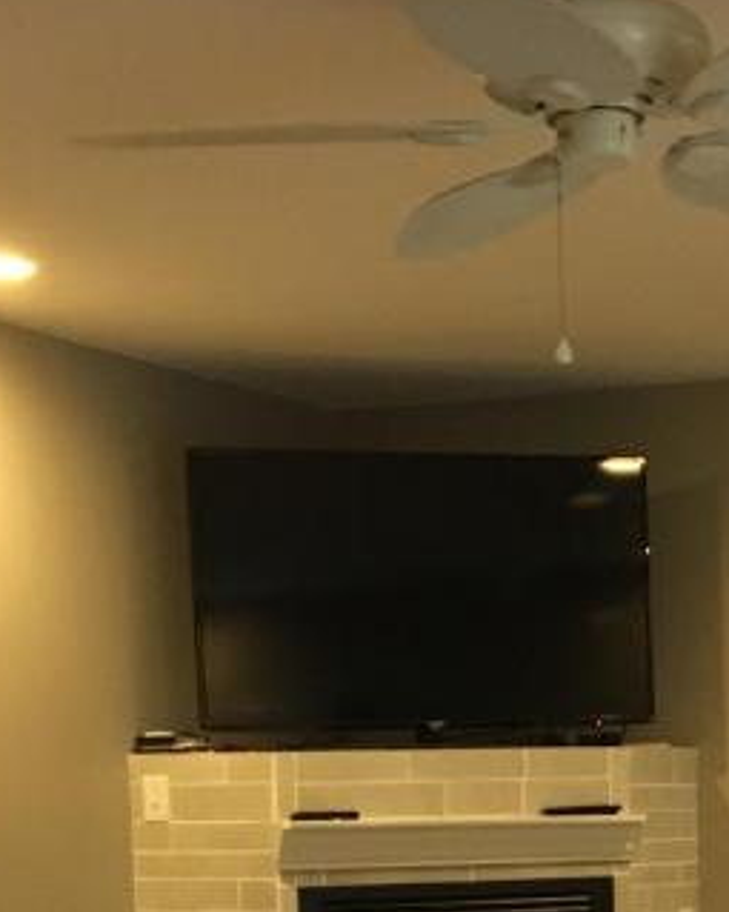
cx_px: 695
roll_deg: +0.8
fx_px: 2455
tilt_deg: -5.0
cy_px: 1012
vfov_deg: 20.1
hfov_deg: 16.6
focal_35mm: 91
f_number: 2.2
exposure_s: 1/24
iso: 200
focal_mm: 4.15
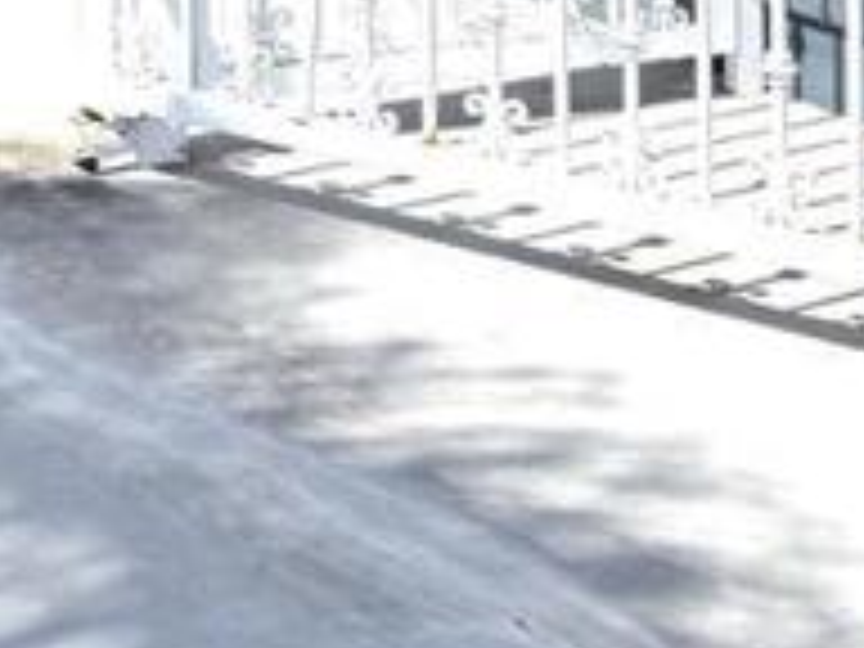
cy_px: -616
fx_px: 3195
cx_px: -153
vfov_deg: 10.7
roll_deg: +0.4
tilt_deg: -0.5
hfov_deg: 14.9
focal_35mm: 128
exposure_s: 1/4405
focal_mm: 6.76
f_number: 1.78
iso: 80
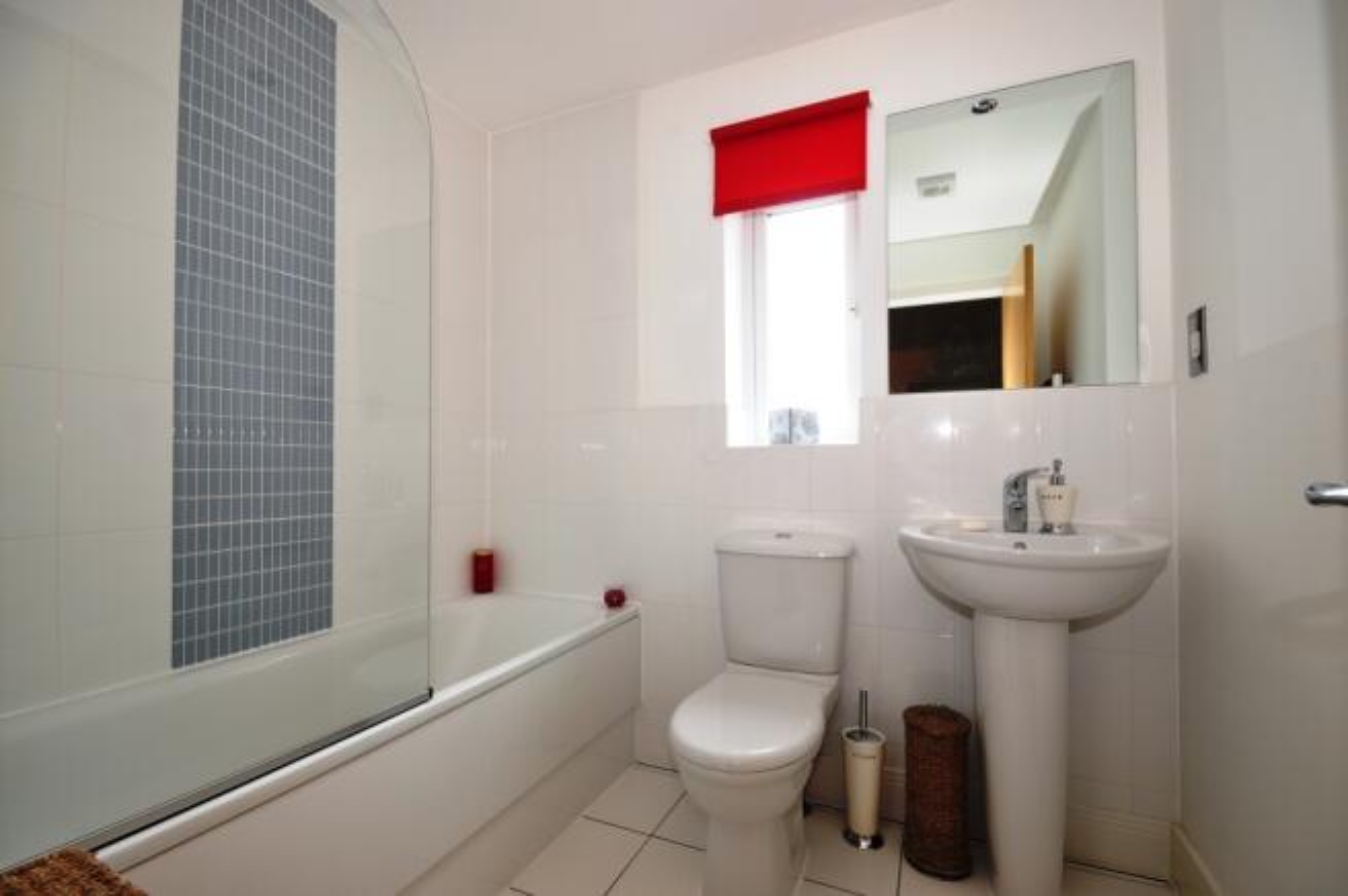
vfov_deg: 77.2
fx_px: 561
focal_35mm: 15
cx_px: 674
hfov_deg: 100.4
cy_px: 448
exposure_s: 6
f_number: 11
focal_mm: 10
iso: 200
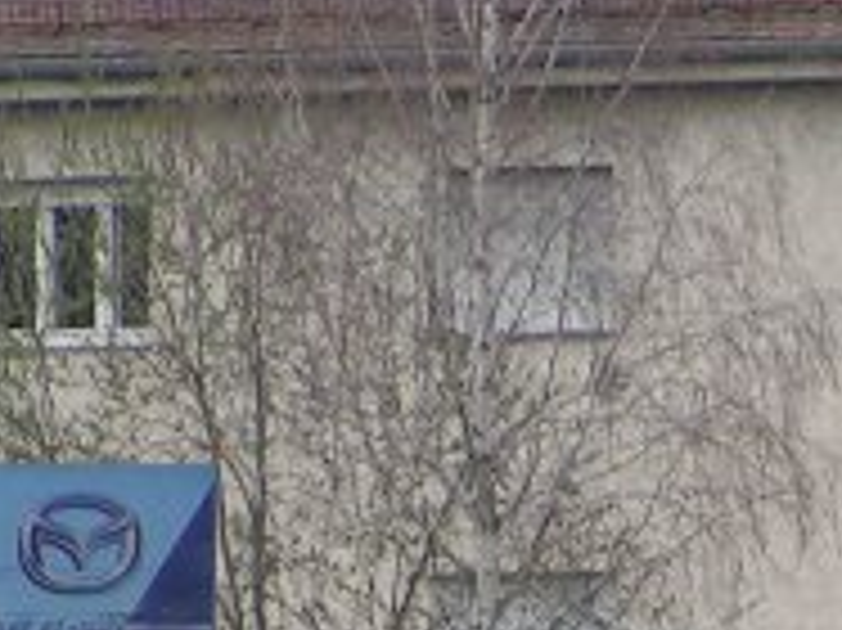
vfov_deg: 1.5
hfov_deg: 2.1
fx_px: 23506
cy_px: 1058
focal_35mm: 967
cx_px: 1135
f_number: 3.5
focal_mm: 34.5
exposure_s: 1/250
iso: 64
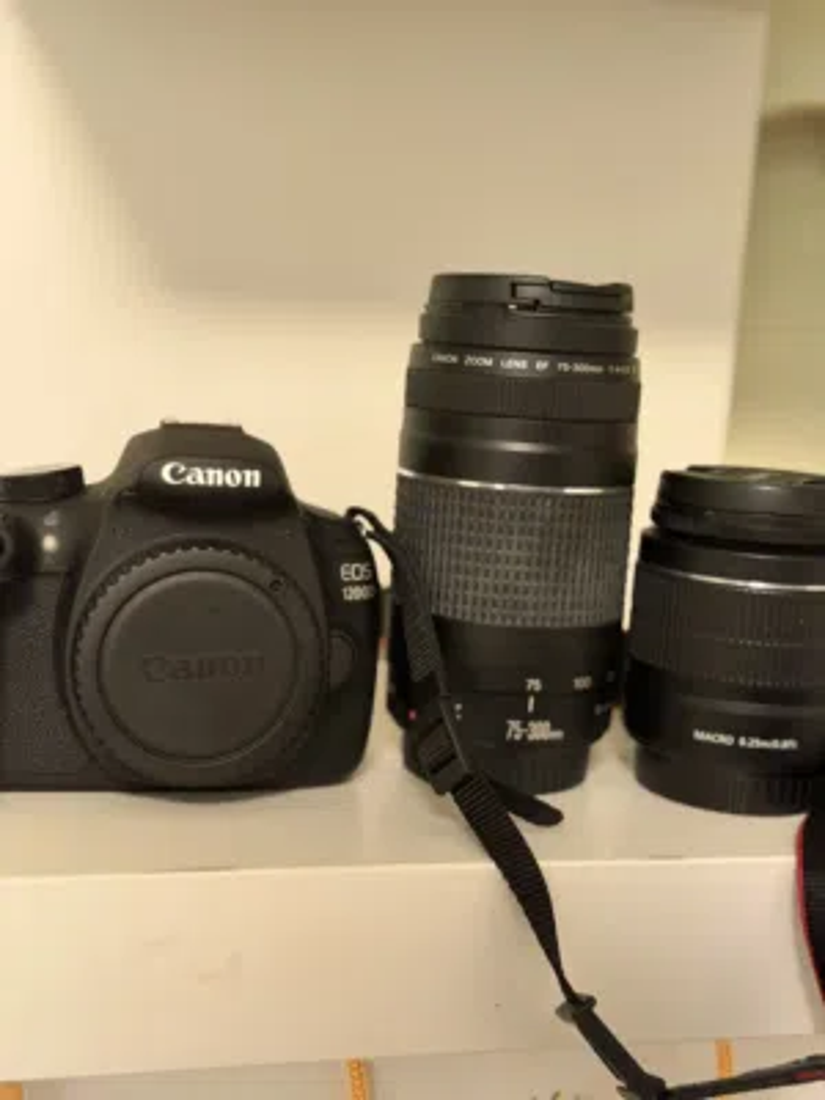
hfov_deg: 30.3
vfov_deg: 39.7
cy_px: 550
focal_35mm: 48
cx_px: 412
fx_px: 1525
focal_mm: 6.76
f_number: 1.78
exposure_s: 1/25
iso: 800
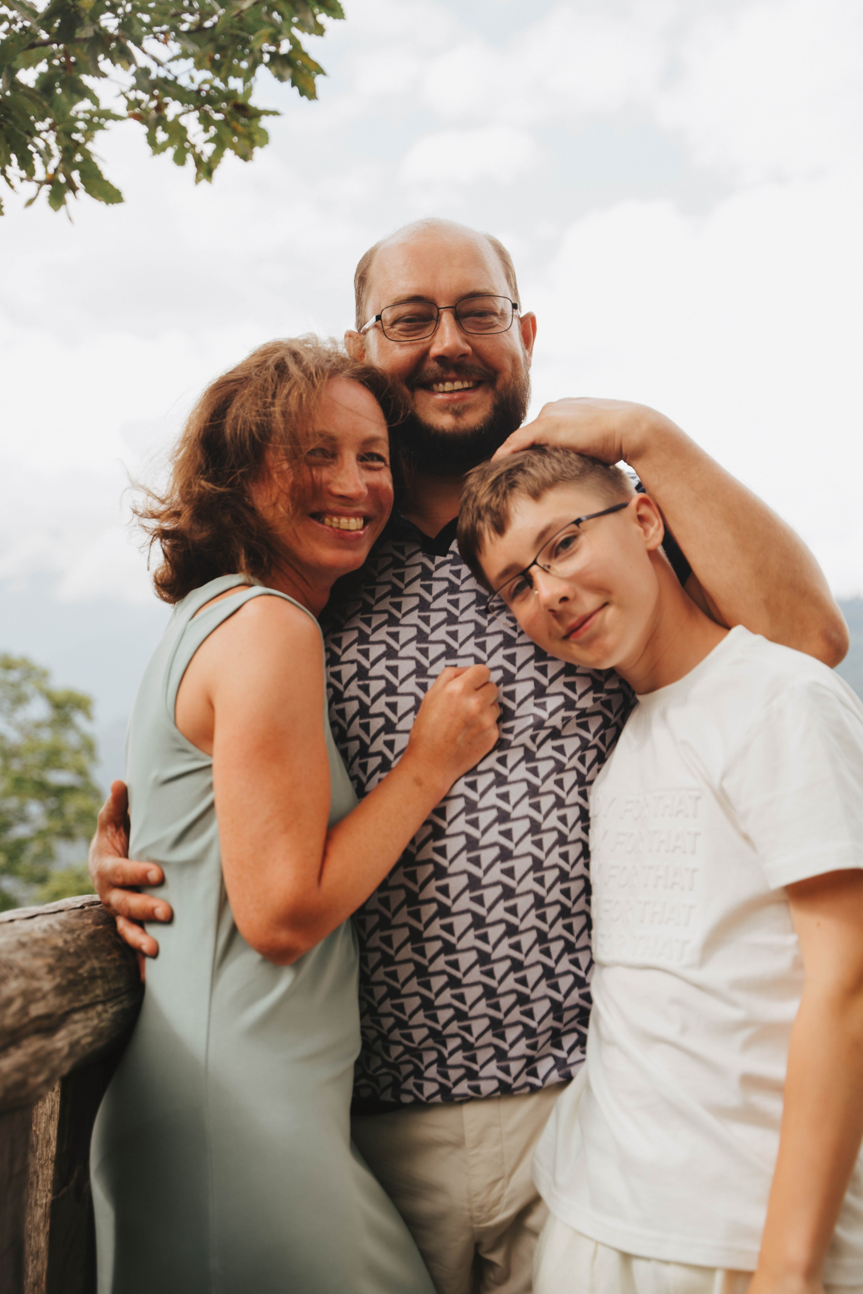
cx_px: 432
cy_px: 647
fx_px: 1797
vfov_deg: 39.6
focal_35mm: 50
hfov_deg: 27.0
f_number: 3.5
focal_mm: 50
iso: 125
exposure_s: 1/250
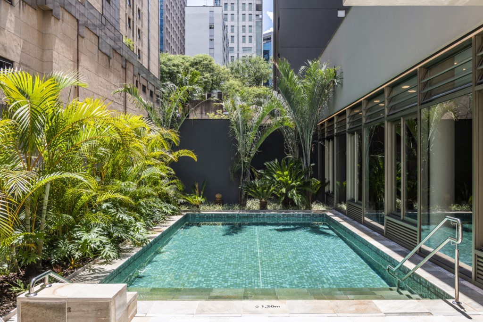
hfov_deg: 60.3
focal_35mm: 31
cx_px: 242
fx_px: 416
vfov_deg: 42.3
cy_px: 161
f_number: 6.3
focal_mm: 31
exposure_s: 1/200
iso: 100
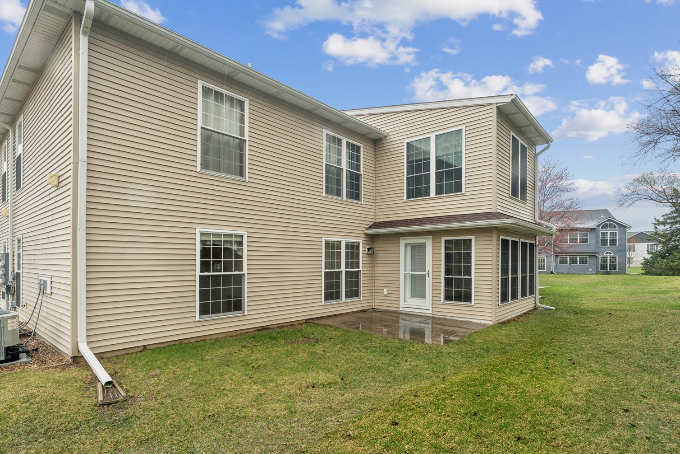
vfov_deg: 67.3
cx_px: 309
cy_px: 214
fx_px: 340
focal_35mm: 18
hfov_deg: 89.8
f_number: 10
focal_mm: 16
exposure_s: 1/40
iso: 400
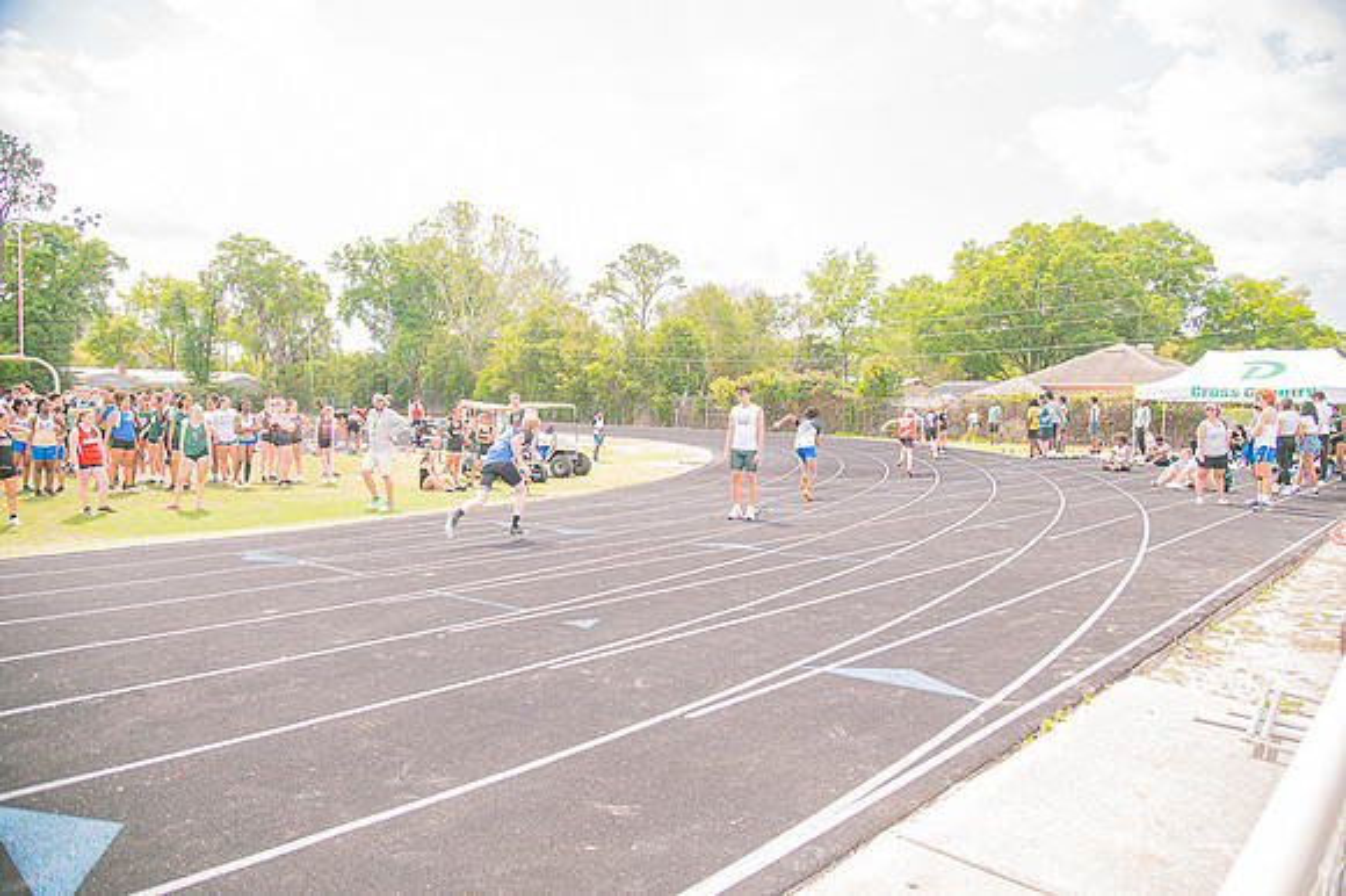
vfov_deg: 53.1
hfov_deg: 73.8
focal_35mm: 24
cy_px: 448
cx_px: 673
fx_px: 897
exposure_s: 1/200
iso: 200
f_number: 4
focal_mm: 24
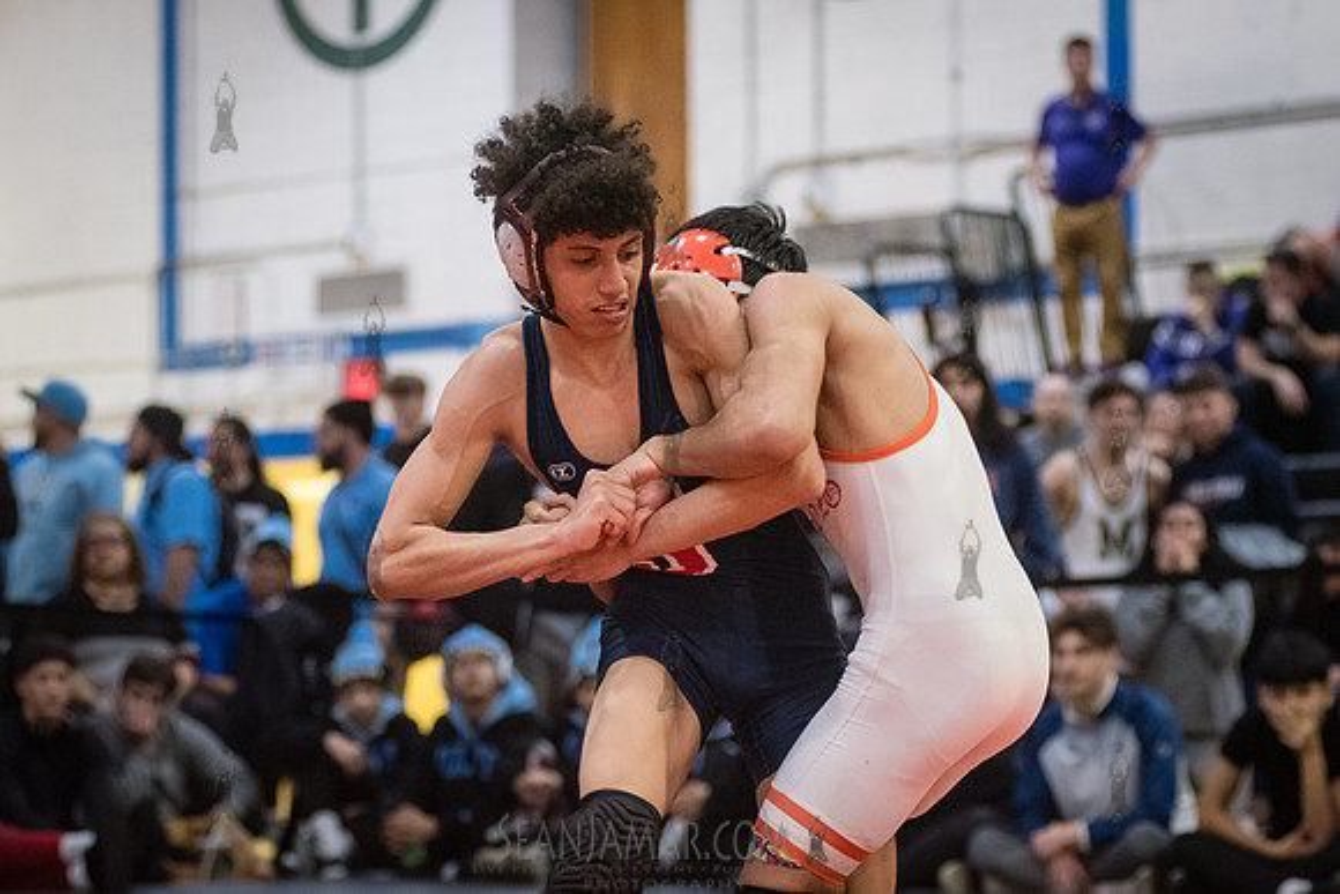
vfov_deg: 11.2
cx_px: 655
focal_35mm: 122
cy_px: 488
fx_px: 4544
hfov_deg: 16.8
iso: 8000
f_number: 3.2
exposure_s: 1/500
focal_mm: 92
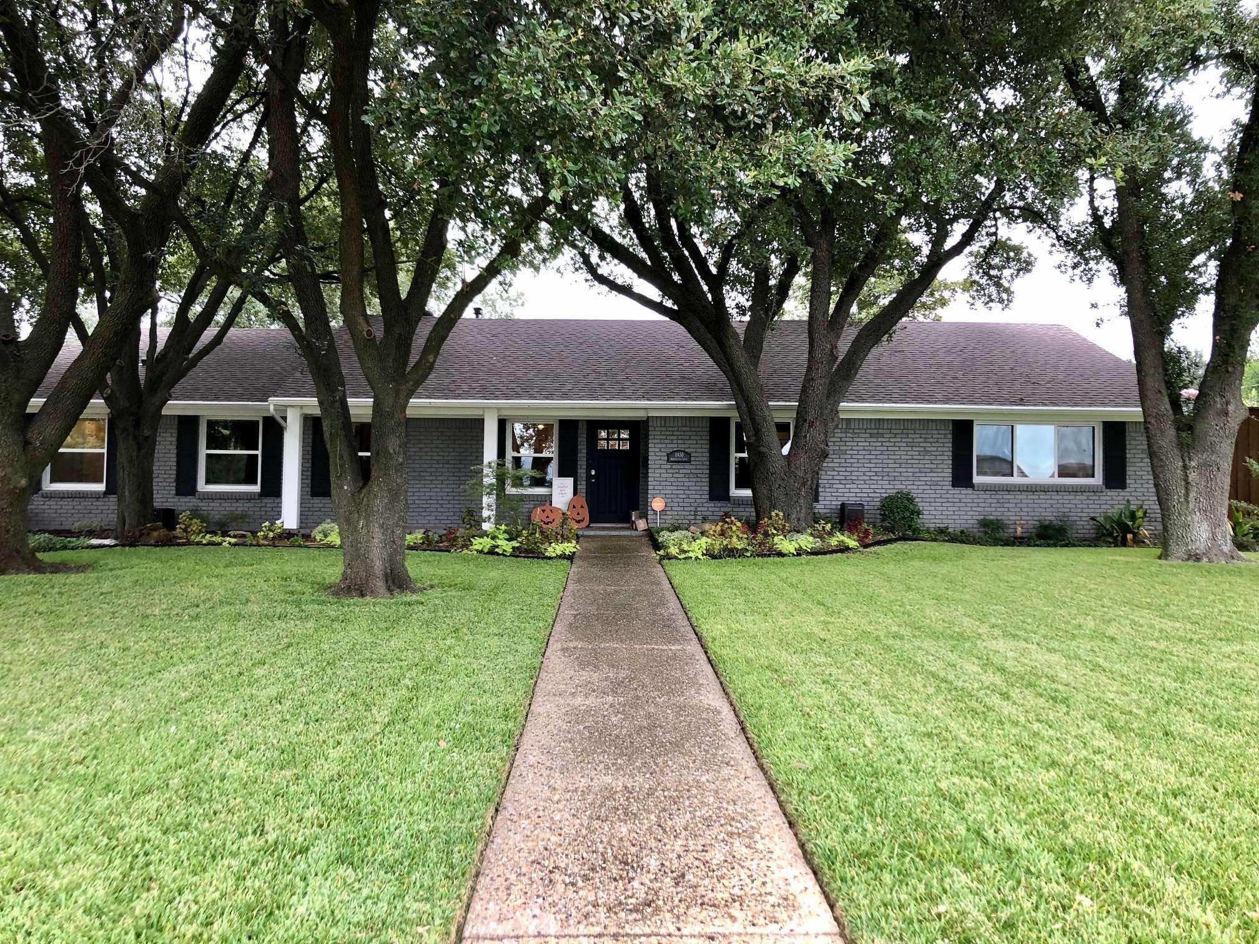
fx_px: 1018
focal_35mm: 28
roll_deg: -0.5
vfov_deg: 49.7
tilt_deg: +1.6
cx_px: 630
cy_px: 472
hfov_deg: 63.4
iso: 20
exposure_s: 1/40
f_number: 1.8
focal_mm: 3.99
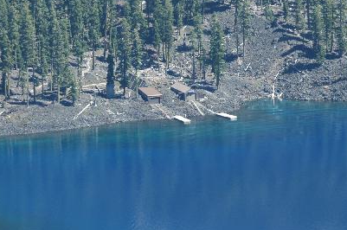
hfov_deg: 4.3
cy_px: 133
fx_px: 4610
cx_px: 93
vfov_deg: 2.9
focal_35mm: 479
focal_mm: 200
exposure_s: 1/400
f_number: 5
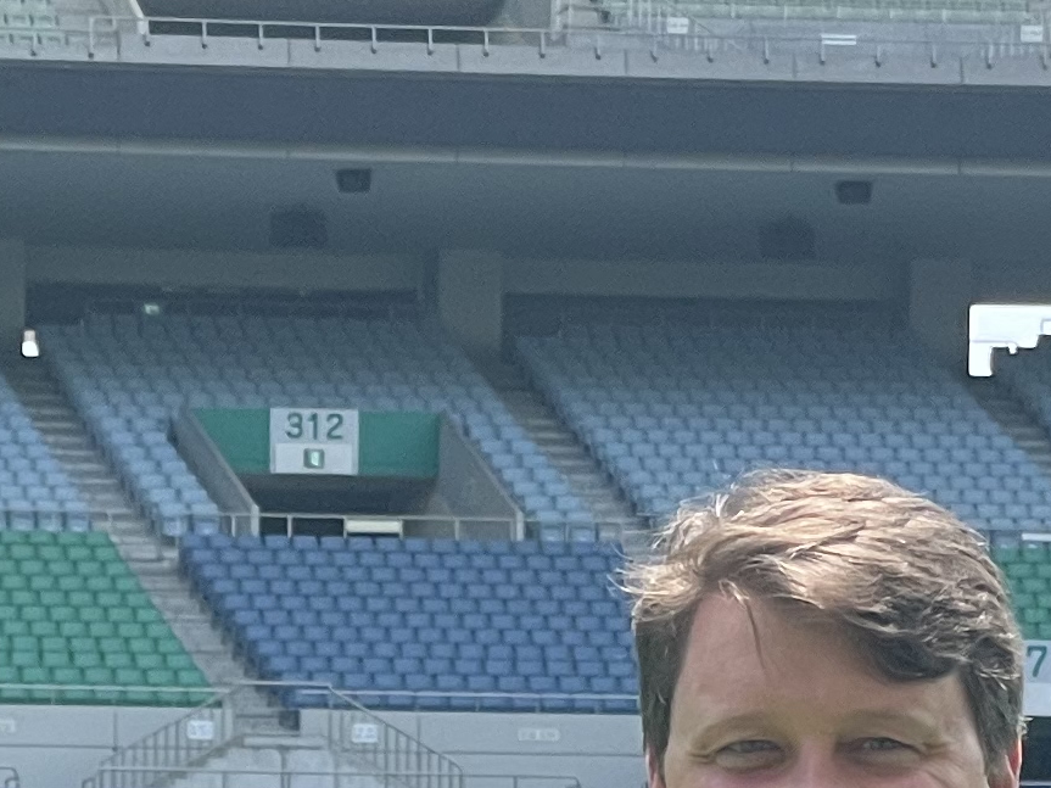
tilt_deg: -3.0
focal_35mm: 243
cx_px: -33
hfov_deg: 8.1
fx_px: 7377
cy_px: 1661
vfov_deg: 5.9
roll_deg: +0.3
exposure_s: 1/578
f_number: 2
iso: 25
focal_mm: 6
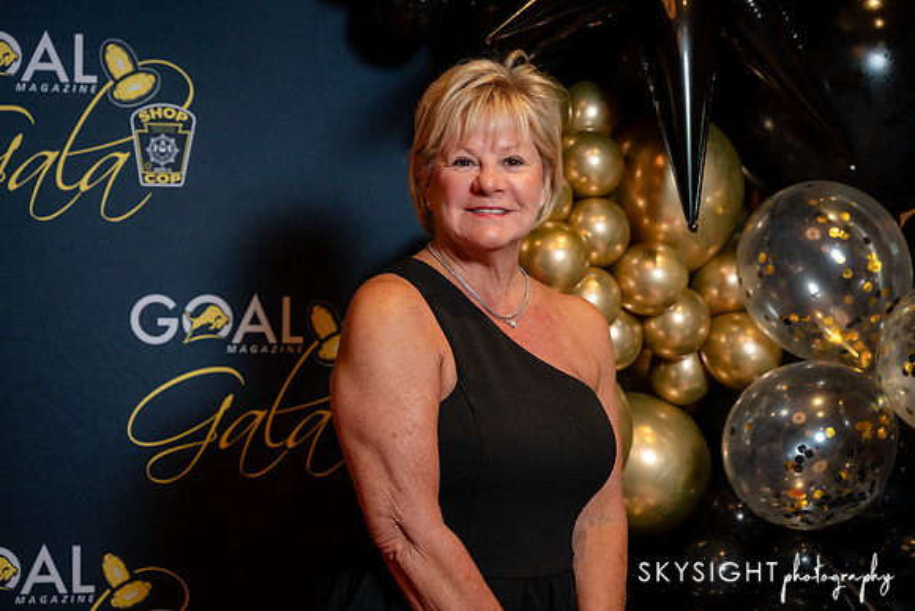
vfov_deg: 20.3
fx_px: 1703
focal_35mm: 67
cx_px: 458
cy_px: 306
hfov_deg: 30.1
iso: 1600
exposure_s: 1/200
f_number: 4
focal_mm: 66
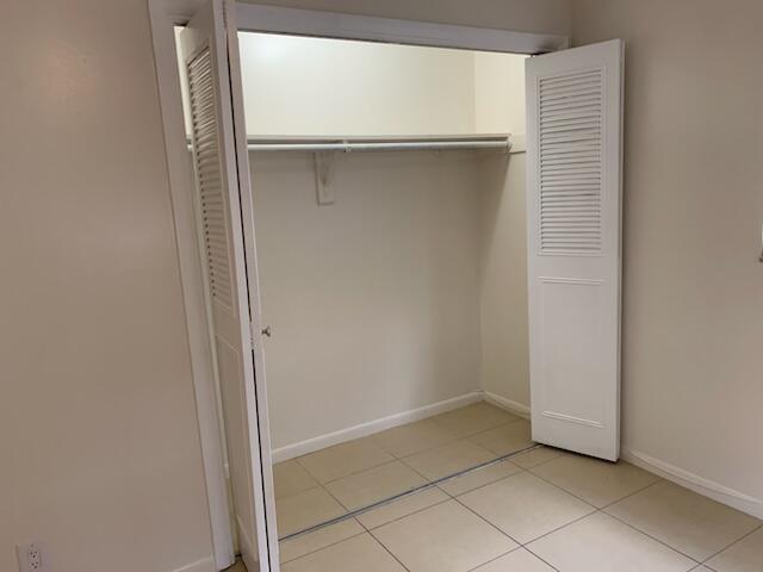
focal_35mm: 26
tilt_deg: -10.9
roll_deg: +5.3
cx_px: 382
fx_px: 573
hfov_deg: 67.3
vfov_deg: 53.1
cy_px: 286
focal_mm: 4.25
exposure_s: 1/60
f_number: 1.8
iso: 64
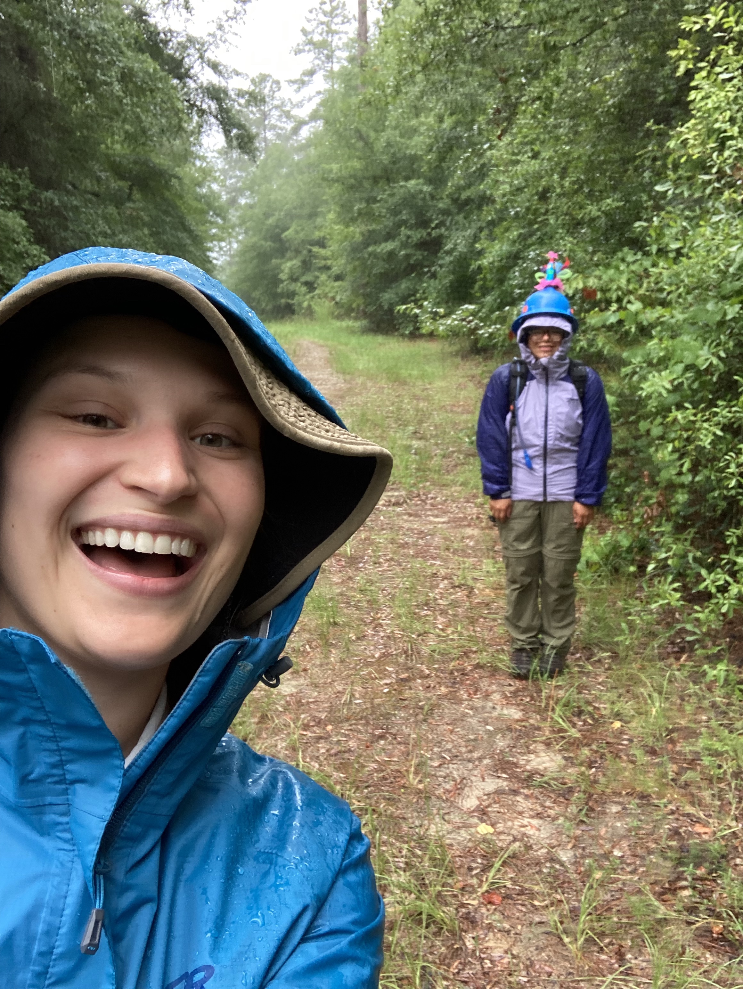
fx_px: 915
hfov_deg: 44.2
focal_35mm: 32
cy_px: 494
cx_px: 372
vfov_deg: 56.8
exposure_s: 1/83
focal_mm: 2.87
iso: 80
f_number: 2.2
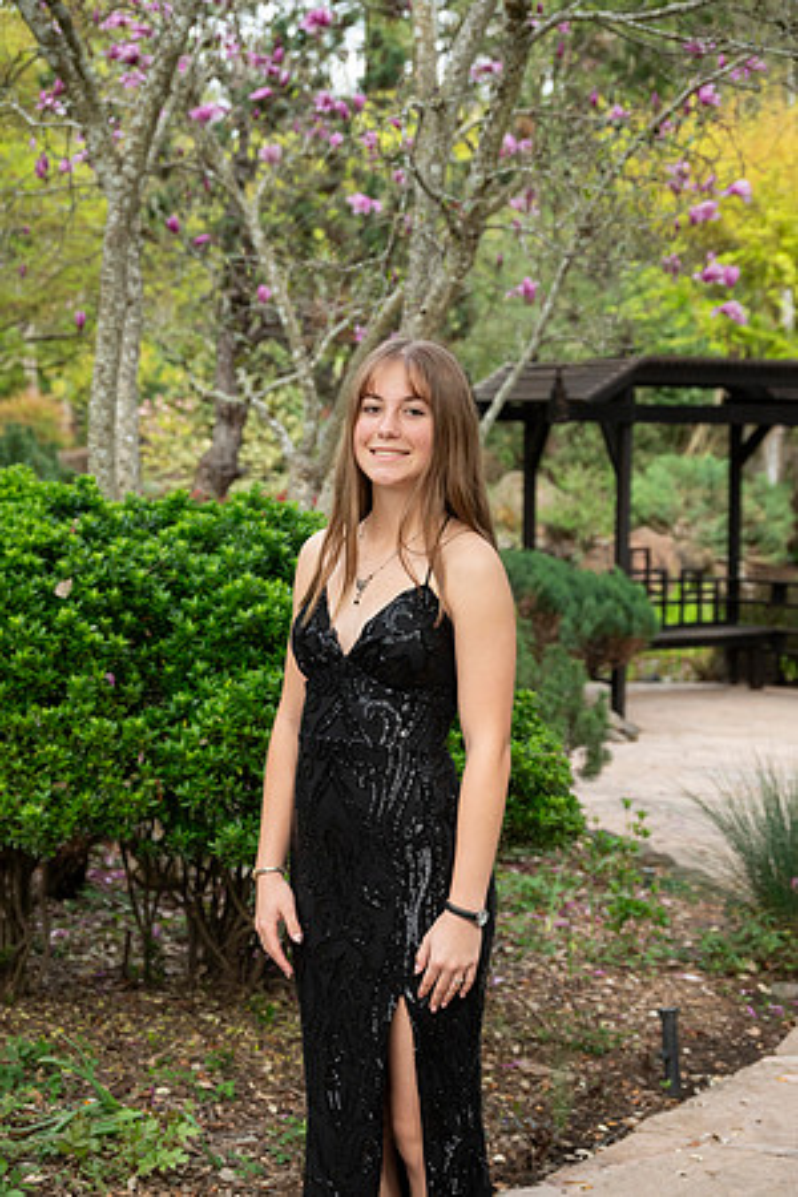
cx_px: 399
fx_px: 2194
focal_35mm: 66
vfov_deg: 30.5
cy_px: 598
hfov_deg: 20.6
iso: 1250
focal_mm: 66
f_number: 6
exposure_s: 1/800
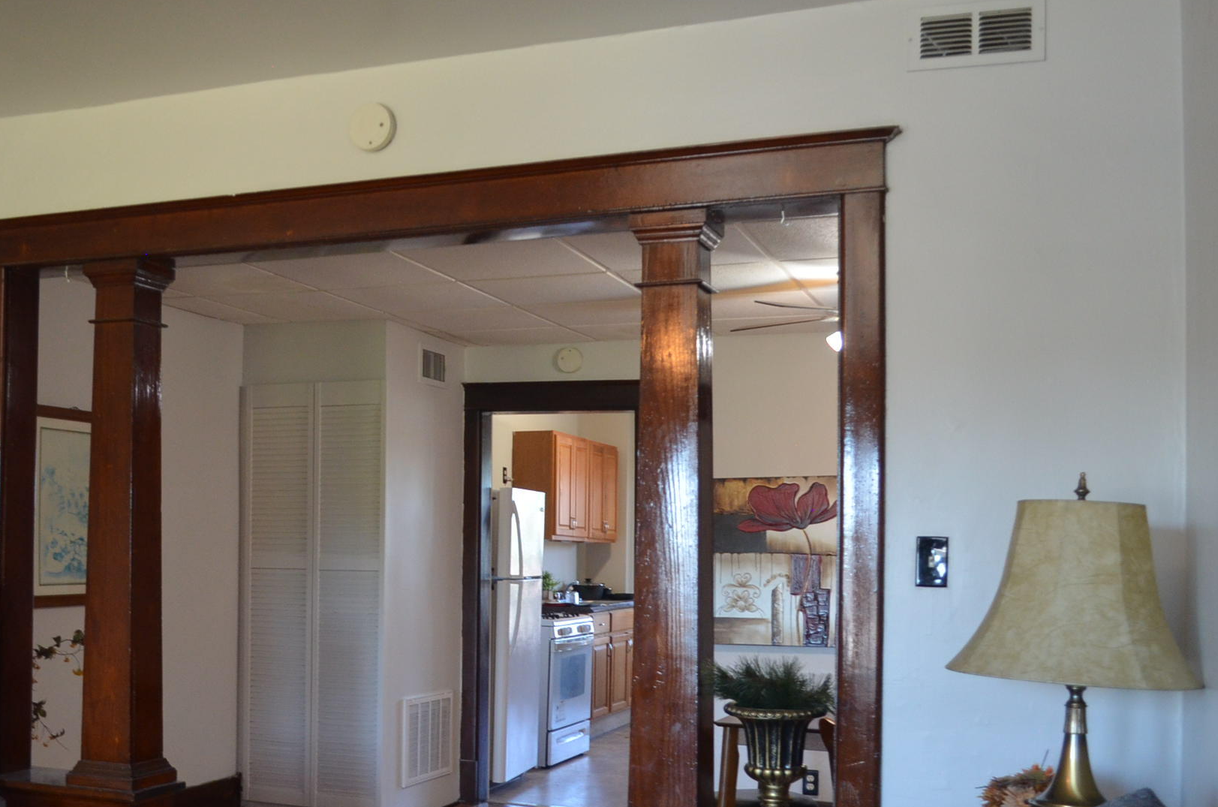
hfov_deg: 46.4
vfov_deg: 32.3
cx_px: 368
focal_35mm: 41
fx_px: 1384
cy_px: 530
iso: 1000
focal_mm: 18
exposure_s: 1/30
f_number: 3.5
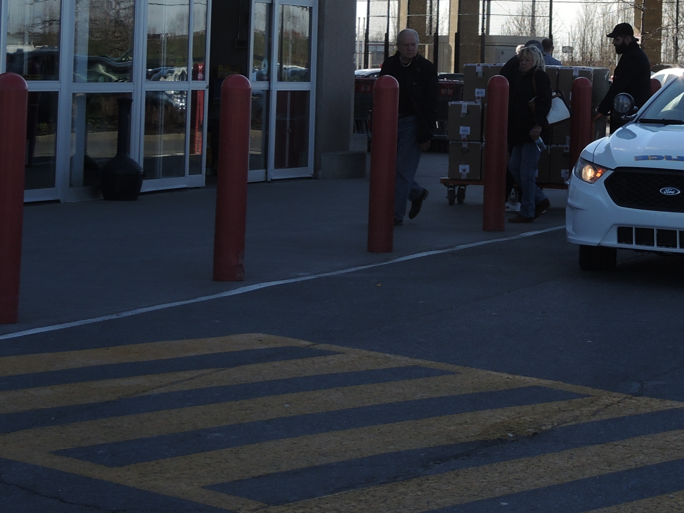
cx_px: 639
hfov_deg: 16.6
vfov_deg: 12.5
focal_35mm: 117
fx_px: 2311
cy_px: 9
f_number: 2.5
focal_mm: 9.9
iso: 80
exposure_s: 1/1250
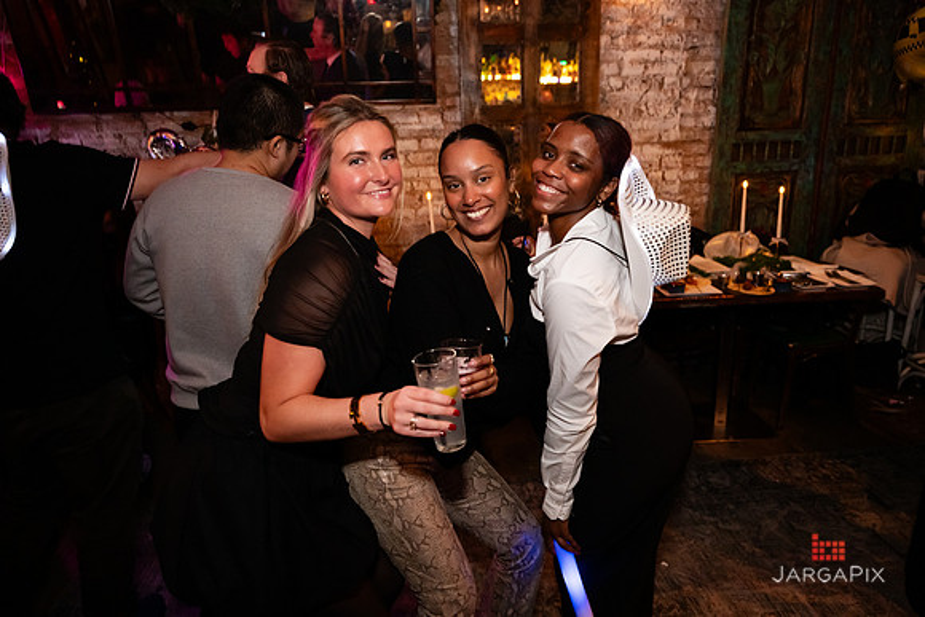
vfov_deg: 51.2
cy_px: 297
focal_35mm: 25
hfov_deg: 71.3
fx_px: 644
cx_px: 469
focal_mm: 24
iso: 3200
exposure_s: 1/100
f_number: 2.8
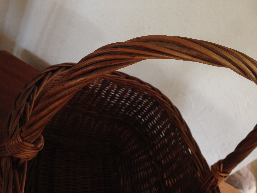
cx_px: 128
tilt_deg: -38.2
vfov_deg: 42.9
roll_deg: -37.8
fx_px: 245
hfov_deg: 55.4
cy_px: 96
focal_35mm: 33
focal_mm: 4.12
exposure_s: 1/20
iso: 64
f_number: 2.4
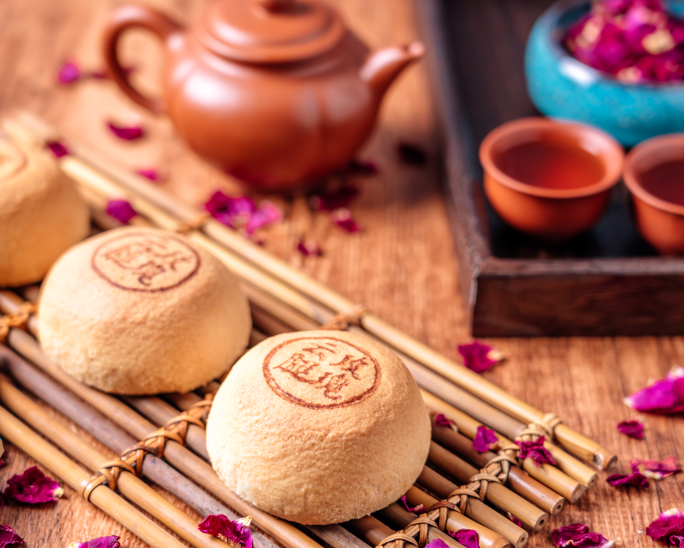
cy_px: 274
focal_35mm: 85
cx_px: 359
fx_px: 1721
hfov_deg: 22.5
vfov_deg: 18.1
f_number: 4.5
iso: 100
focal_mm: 75
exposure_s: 1/250
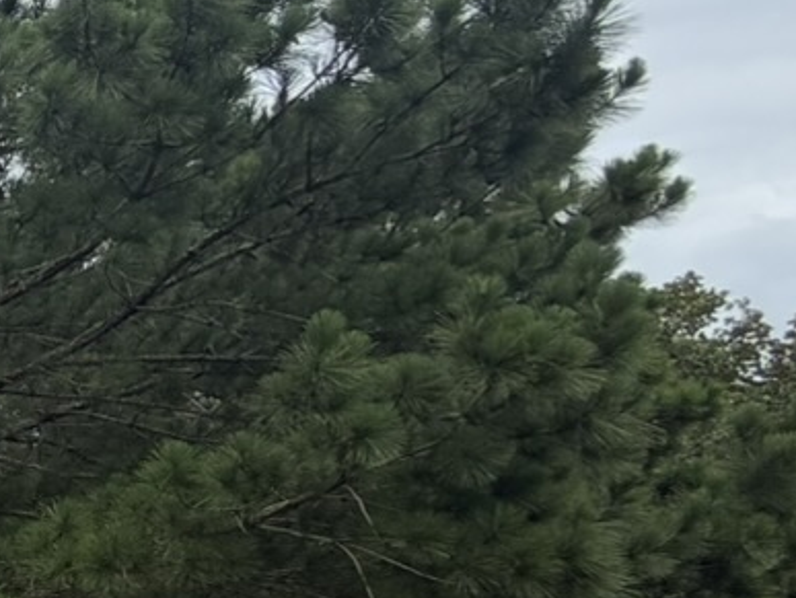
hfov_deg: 15.4
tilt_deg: -2.4
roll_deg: +1.4
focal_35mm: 74
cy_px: 658
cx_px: -1080
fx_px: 1703
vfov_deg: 19.1
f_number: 2.2
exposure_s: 1/770
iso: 25
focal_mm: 2.22
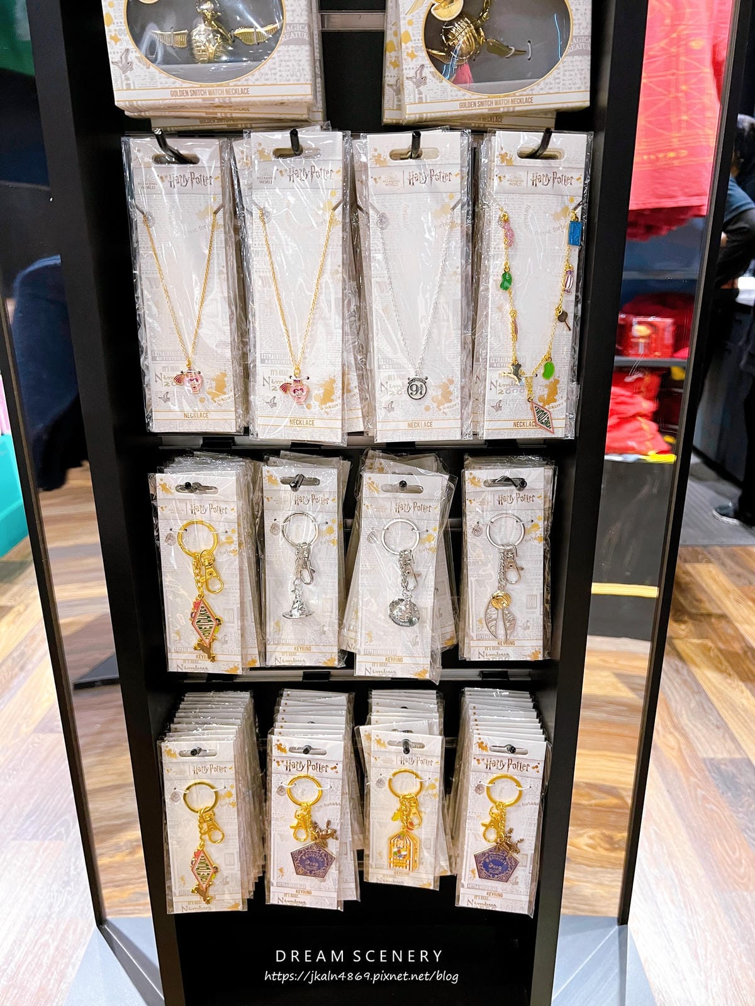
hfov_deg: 53.1
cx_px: 378
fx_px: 756
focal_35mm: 26
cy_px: 503
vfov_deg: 67.3
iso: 200
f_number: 1.5
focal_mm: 5.7
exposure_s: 1/60
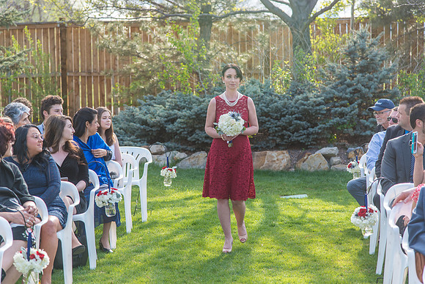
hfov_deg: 20.8
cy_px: 142
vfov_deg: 14.0
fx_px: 1157
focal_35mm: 98
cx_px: 212
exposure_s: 1/200
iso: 320
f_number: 5
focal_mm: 98
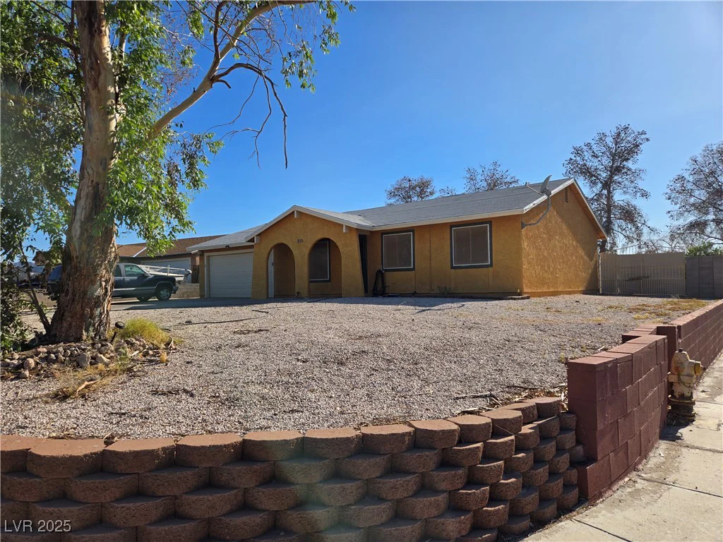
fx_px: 480
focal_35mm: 23
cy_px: 271
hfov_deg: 73.9
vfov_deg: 58.9
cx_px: 362
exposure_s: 1/2060
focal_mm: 5.4
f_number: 1.8
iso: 25
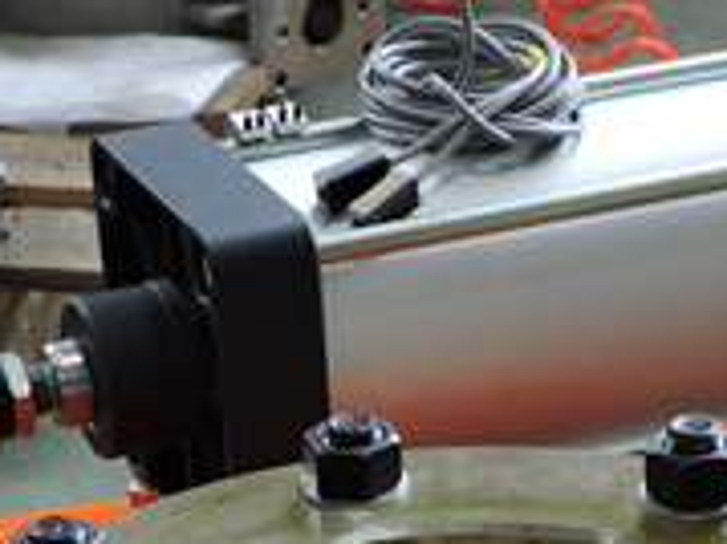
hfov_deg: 15.3
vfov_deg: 10.8
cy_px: 968
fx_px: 2707
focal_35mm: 129
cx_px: 475
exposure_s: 1/50
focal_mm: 5.9
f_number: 3.2
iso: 125
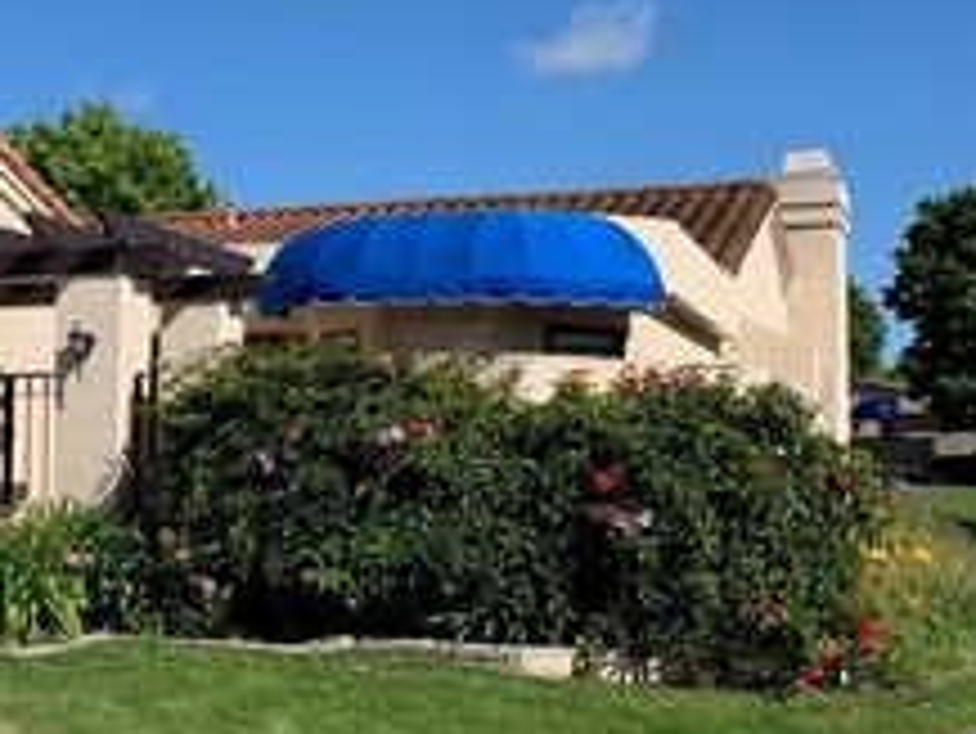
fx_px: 1693
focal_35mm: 60
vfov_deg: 24.4
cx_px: -31
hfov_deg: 29.7
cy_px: 326
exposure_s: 1/2915
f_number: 1.8
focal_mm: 4.25
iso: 25
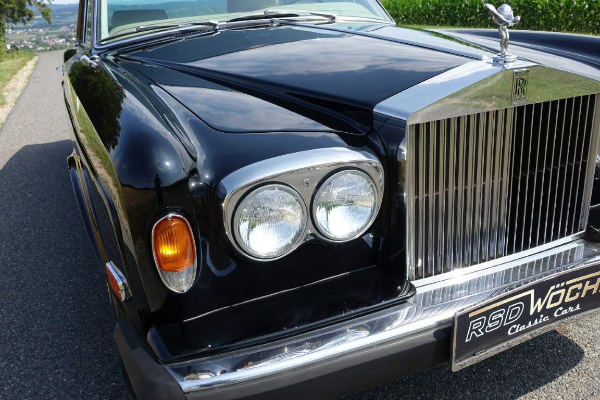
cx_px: 300
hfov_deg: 60.3
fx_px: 517
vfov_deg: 42.3
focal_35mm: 31
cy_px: 200
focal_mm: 11.45
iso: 125
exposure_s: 1/640
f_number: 4
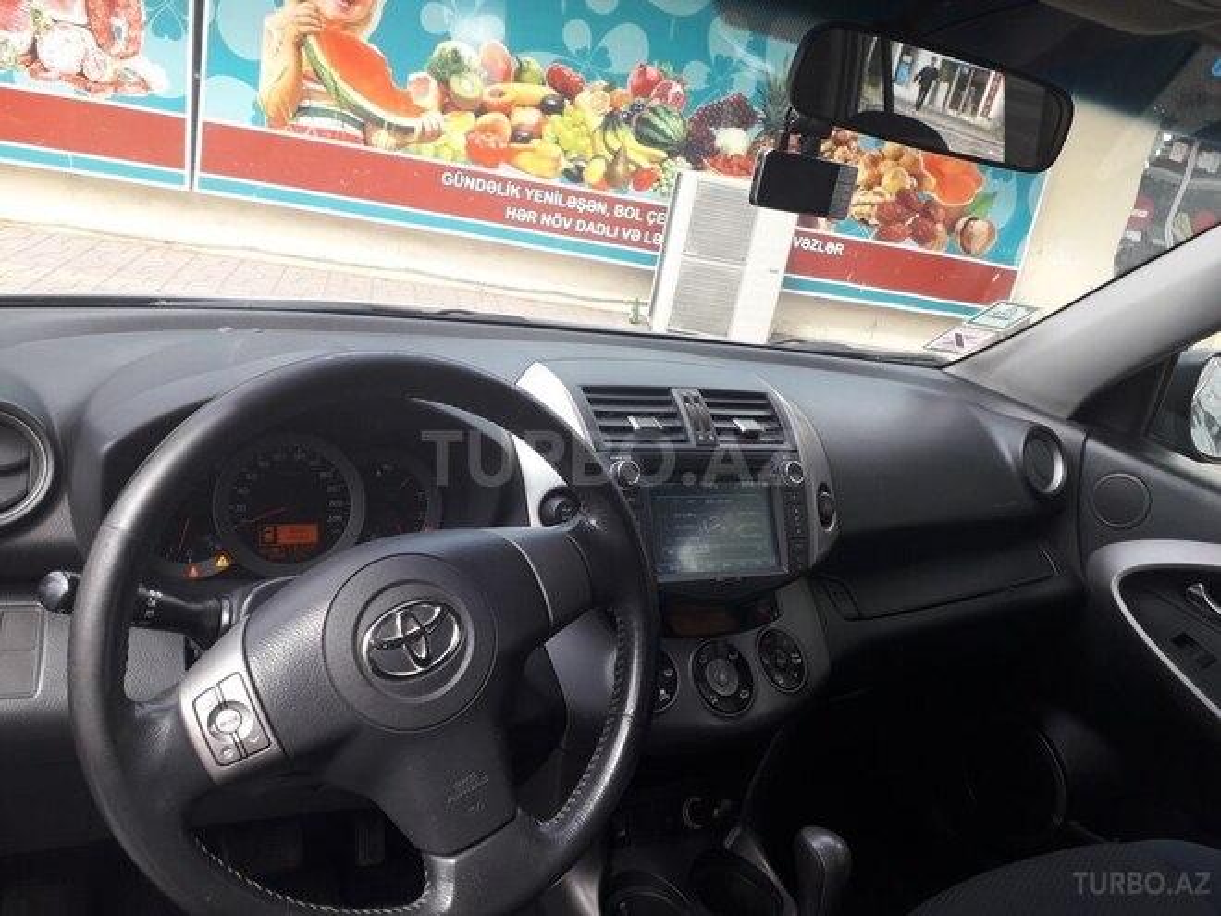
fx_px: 952
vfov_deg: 51.4
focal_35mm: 27
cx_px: 610
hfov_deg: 65.3
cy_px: 458
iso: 40
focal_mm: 3.6
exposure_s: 1/190
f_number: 1.9
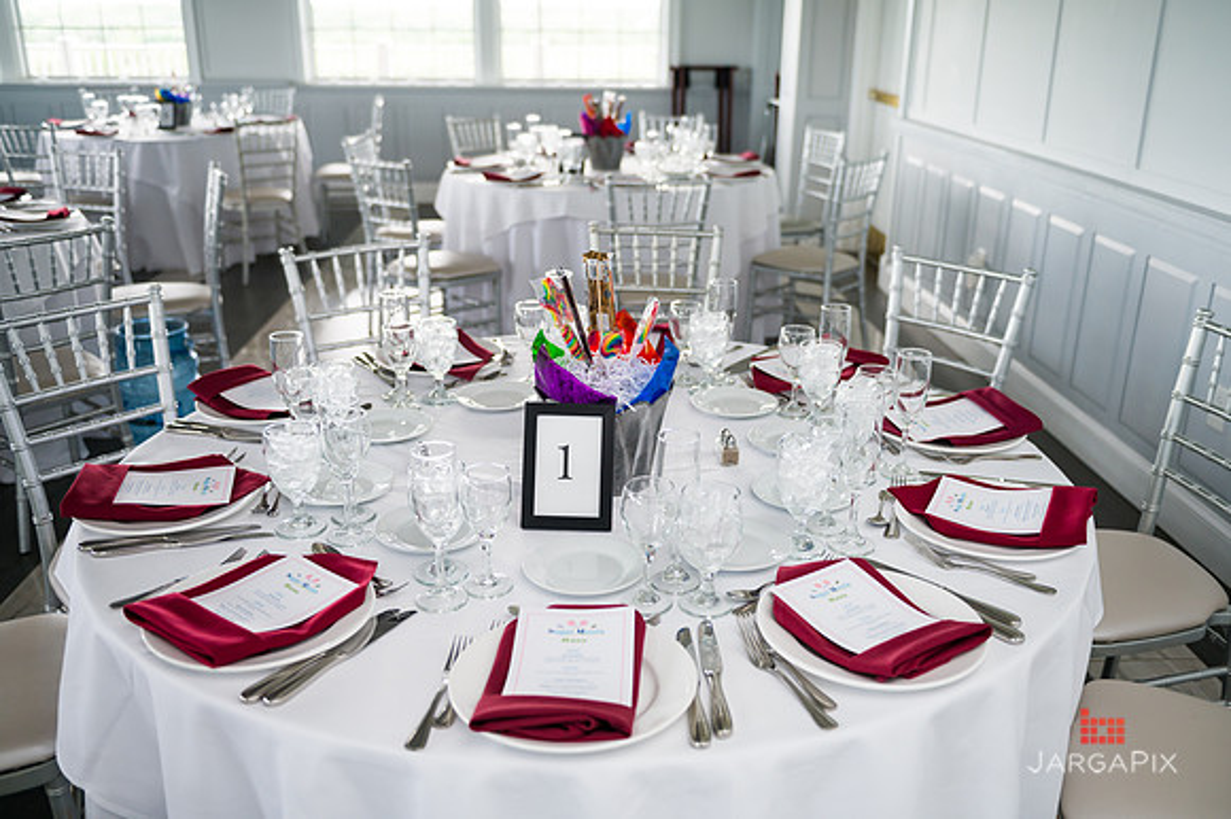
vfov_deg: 41.1
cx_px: 616
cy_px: 410
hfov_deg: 58.7
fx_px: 1094
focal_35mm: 32
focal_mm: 32
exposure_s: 1/200
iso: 200
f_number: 3.2
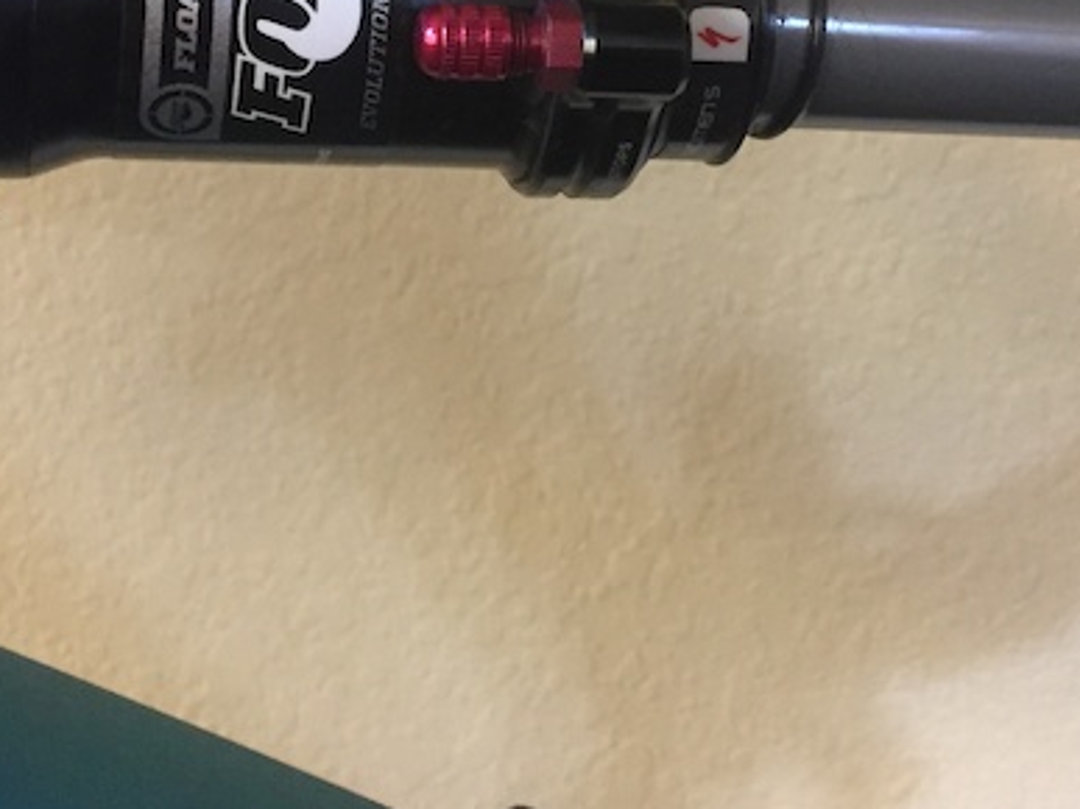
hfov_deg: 32.1
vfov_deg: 23.6
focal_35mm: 60
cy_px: 39
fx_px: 1871
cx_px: 653
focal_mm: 4.15
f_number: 2.2
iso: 250
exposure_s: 1/17
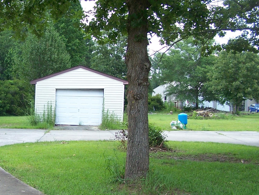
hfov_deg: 28.7
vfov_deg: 22.3
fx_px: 494
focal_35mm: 66
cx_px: 48
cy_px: 116
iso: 80
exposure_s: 1/250
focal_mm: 6.3
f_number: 2.8
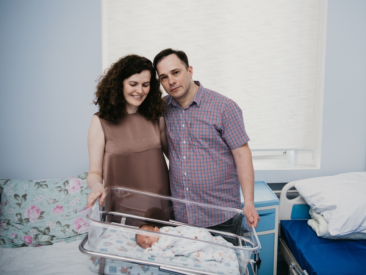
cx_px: 232
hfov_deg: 46.7
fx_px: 419
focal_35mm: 40
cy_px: 120
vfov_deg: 36.3
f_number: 3.2
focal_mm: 32
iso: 160
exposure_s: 1/160
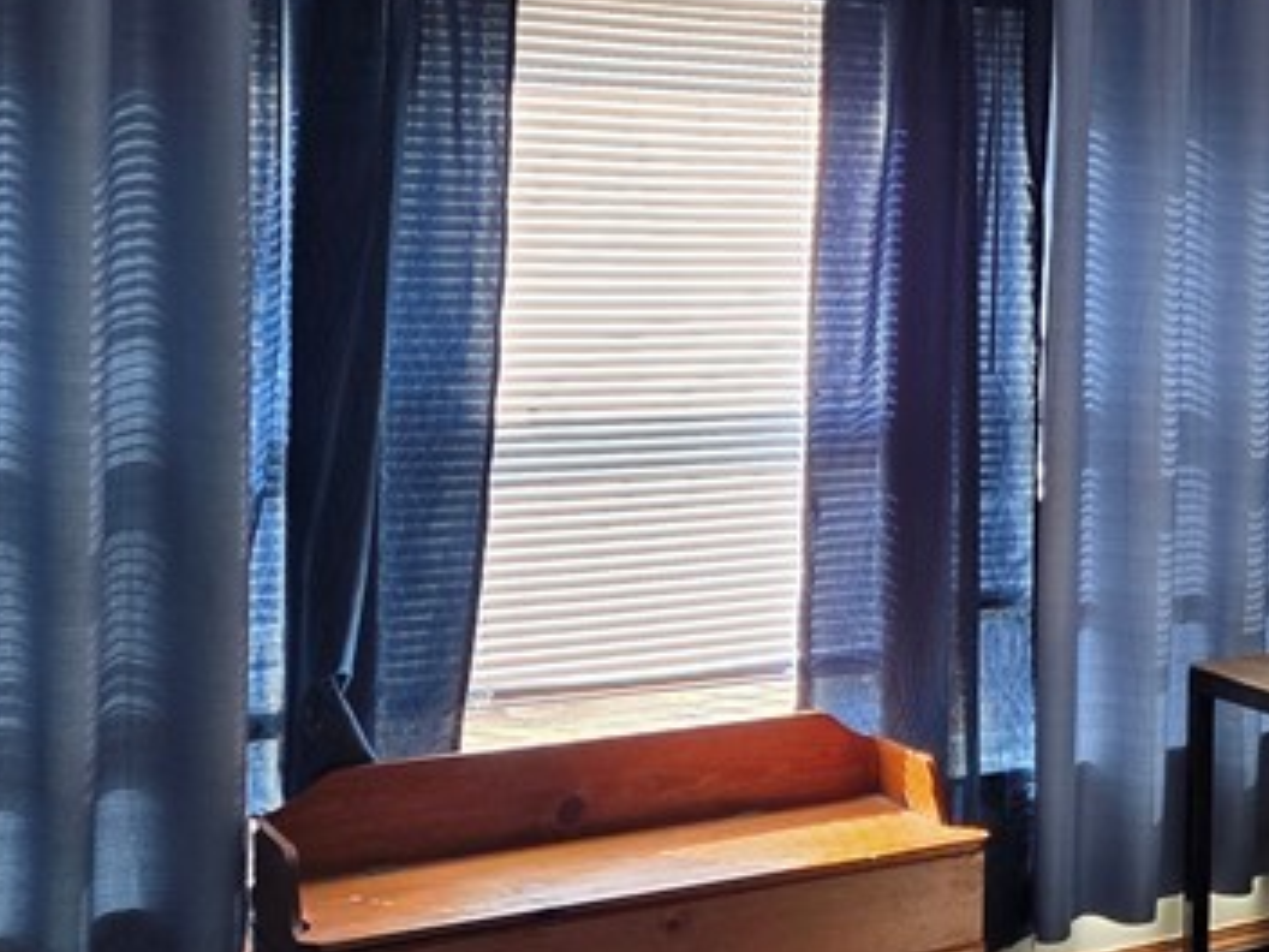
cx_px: 1734
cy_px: 296
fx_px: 2456
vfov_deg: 21.8
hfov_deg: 24.5
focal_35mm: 67
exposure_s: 1/120
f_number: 1.8
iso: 160
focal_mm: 5.4
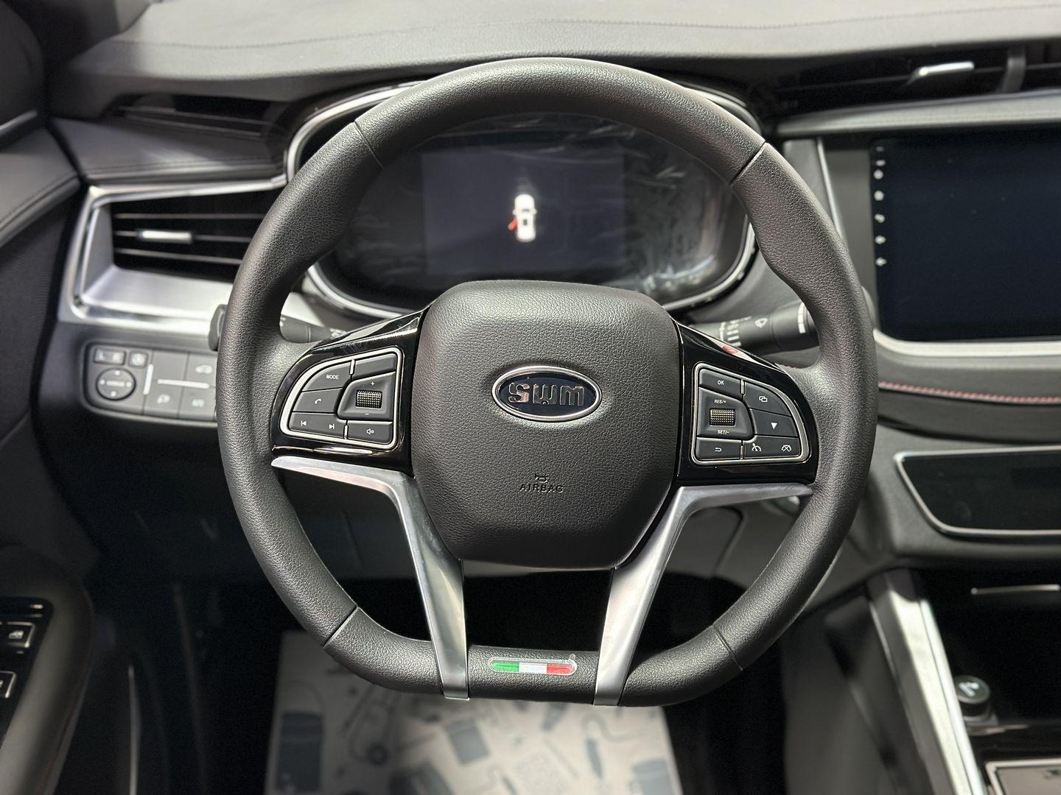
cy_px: 398
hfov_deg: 39.7
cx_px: 530
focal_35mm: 48
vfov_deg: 30.3
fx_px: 1471
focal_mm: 6.86
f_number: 1.78
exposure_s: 1/33
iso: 500
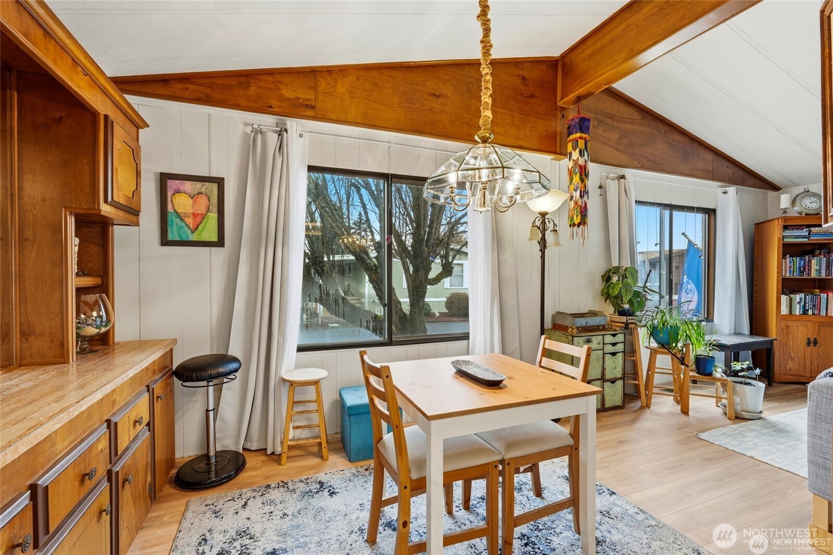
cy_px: 278
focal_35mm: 16
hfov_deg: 95.0
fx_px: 382
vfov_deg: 72.0
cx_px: 416
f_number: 9
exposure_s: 1/250
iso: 400
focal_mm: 16.5
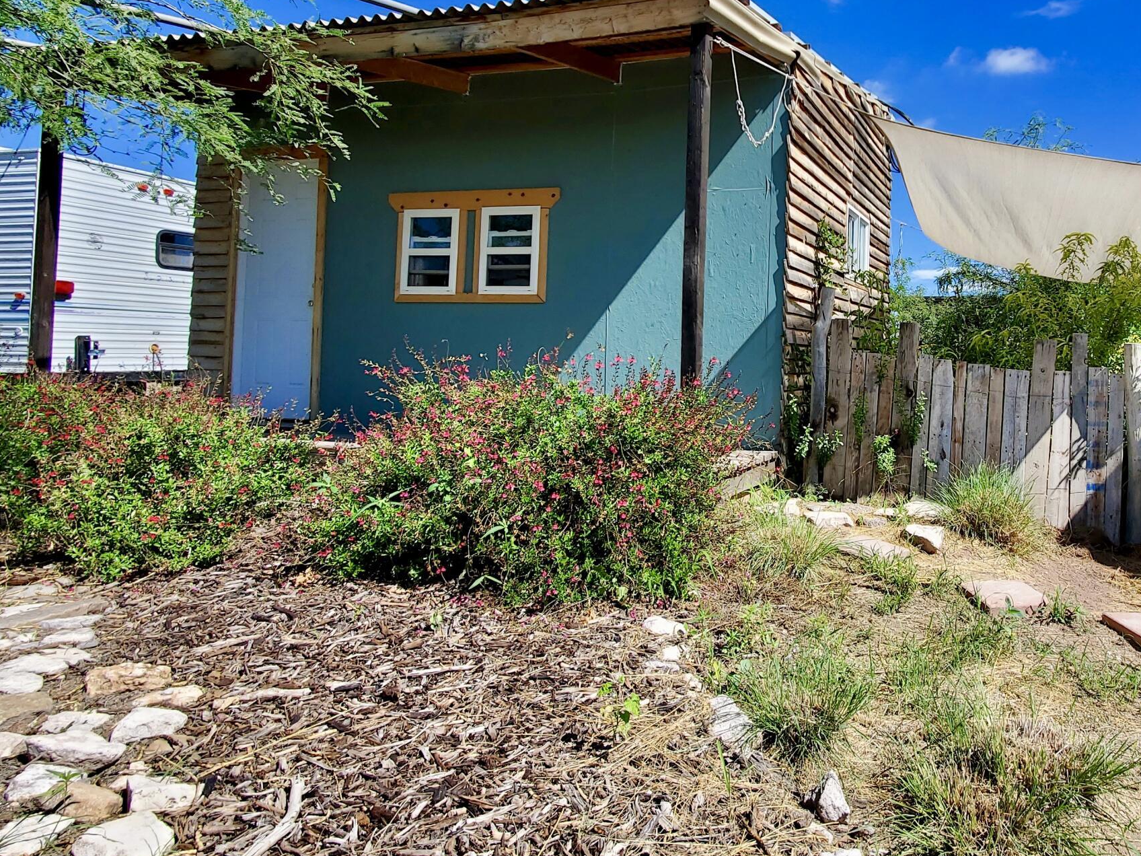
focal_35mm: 23
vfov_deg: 58.3
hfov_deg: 70.4
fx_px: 758
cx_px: 814
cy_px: 330
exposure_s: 1/847
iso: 50
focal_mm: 1.8
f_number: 2.2
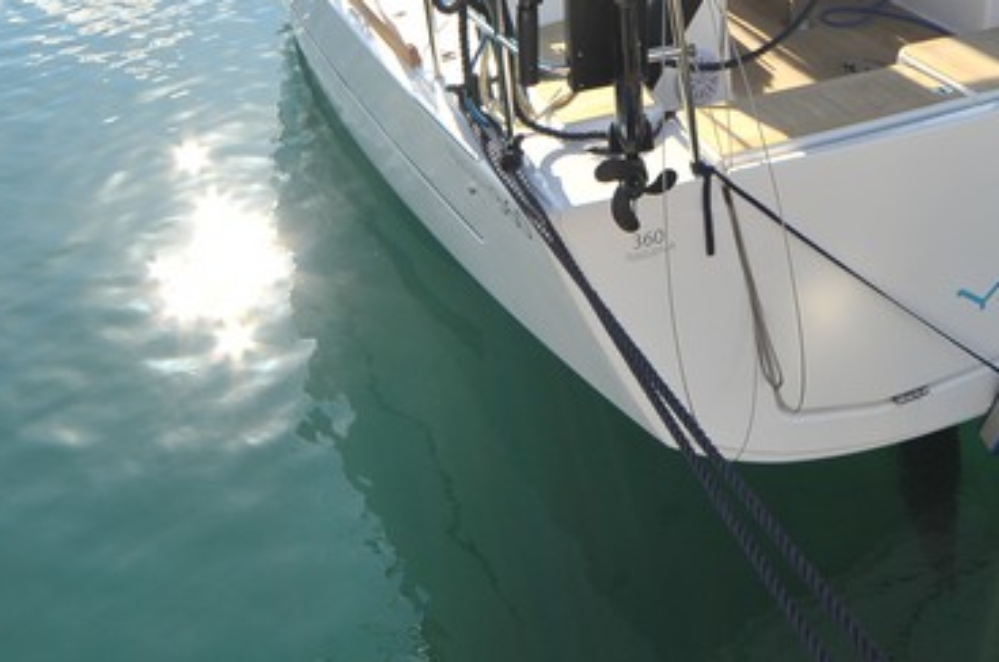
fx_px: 1080
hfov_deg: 47.2
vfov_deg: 29.1
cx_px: 787
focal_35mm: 39
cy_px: -148
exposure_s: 1/500
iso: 200
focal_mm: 14
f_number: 6.3
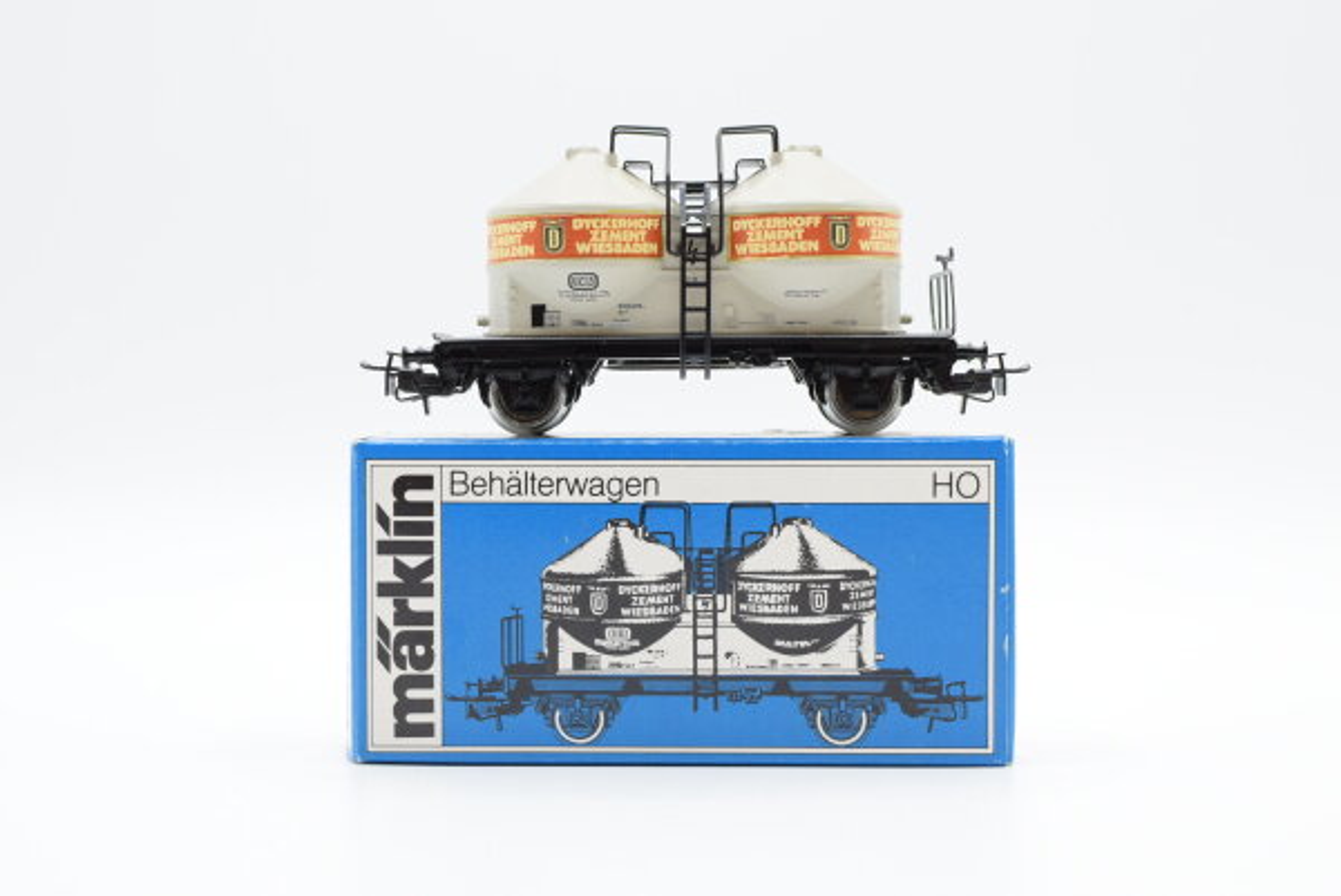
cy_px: 448
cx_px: 670
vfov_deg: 25.8
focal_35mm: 52
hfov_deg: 37.8
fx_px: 1957
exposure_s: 1/125
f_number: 8
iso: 320
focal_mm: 35
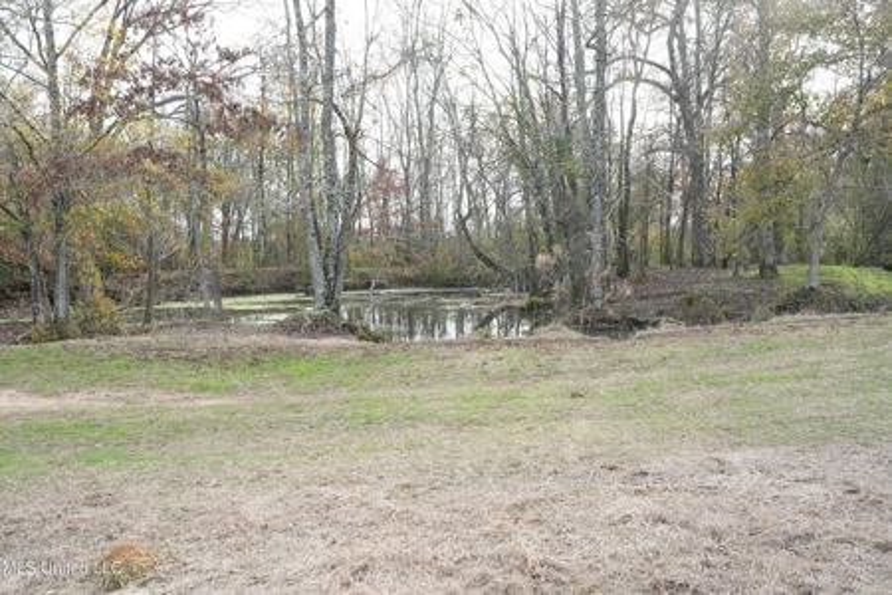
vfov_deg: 41.1
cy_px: 298
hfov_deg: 58.7
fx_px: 793
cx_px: 446
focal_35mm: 32
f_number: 11
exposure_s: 1/50
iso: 320
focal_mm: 32
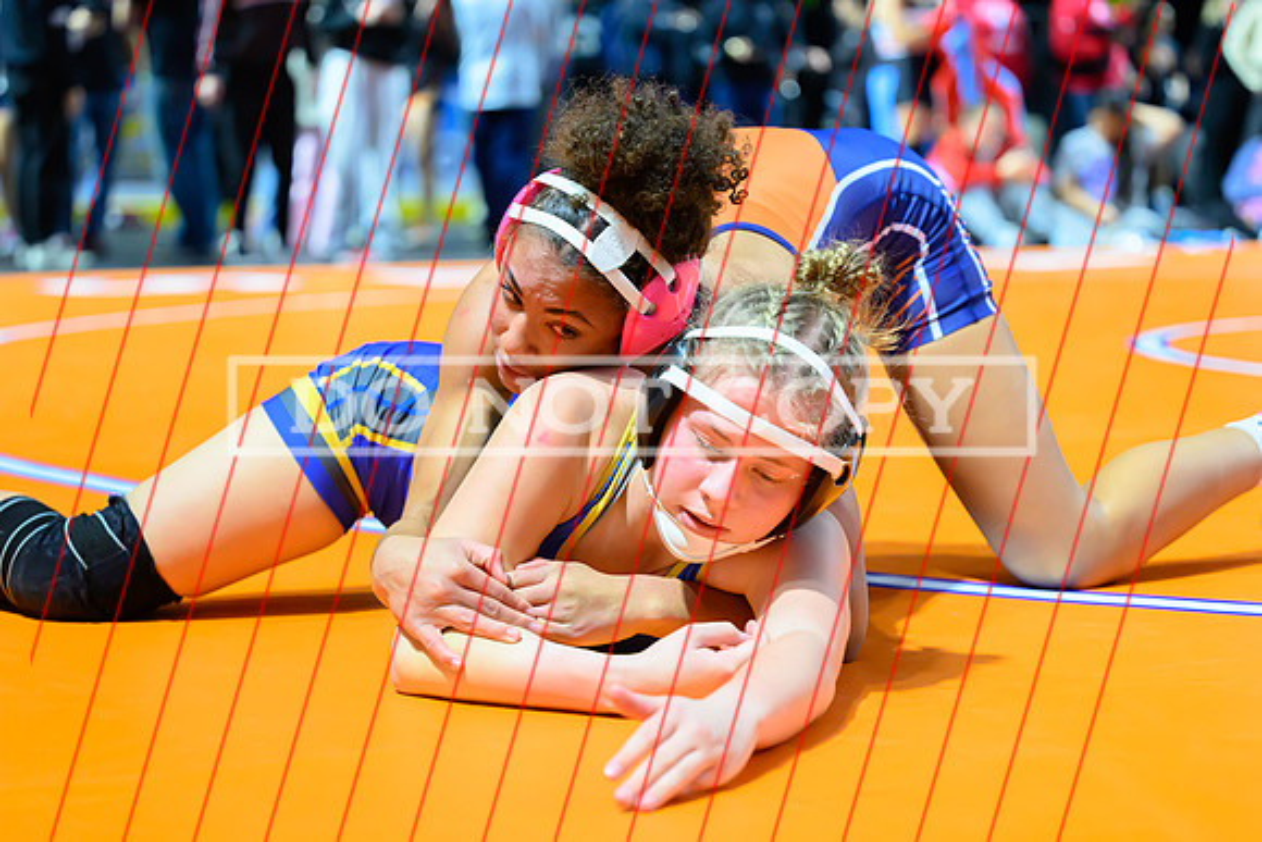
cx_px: 592
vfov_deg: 16.6
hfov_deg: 24.7
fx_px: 2879
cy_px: 465
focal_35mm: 82
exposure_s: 1/640
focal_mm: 70
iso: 3200
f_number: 2.8
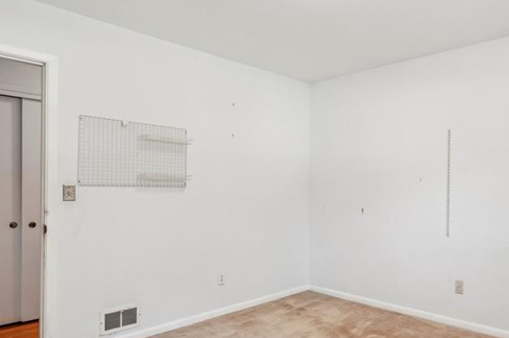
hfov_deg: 67.6
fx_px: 367
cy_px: 189
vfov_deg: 49.4
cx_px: 337
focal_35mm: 26
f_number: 8
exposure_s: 1/8
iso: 400
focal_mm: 16
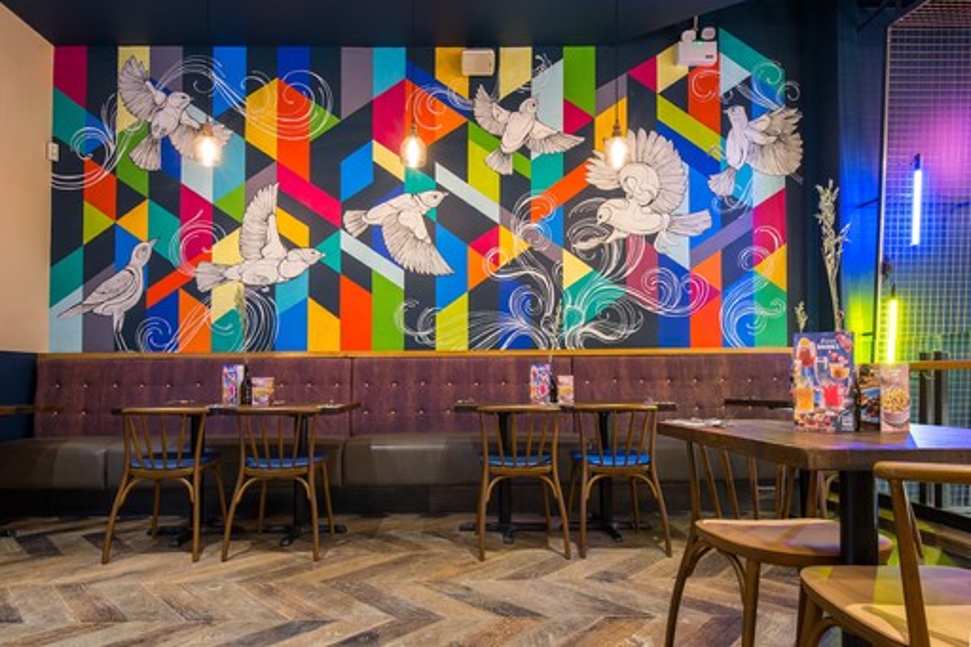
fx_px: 512
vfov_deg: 64.5
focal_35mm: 19
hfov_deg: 86.9
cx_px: 486
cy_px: 324
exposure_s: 2.5
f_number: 11
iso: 200
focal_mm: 19
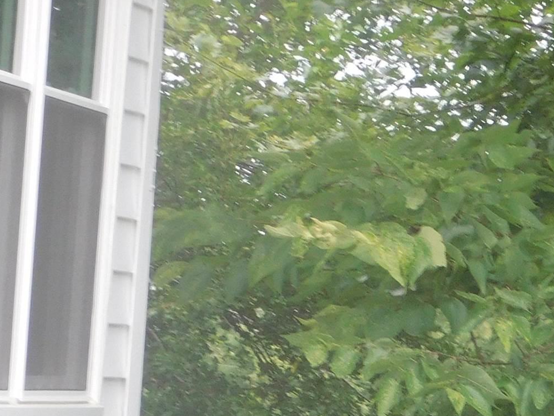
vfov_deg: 5.3
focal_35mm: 280
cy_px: 575
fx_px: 4482
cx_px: 531
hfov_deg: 7.1
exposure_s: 1/30
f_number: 4.5
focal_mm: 16.1
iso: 220
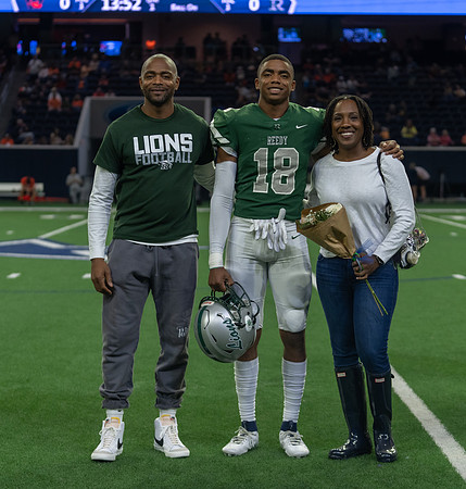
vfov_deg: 18.8
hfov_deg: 17.9
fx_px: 1480
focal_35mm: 95
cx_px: 252
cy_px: 242
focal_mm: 70
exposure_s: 1/320
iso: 1000
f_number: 2.8
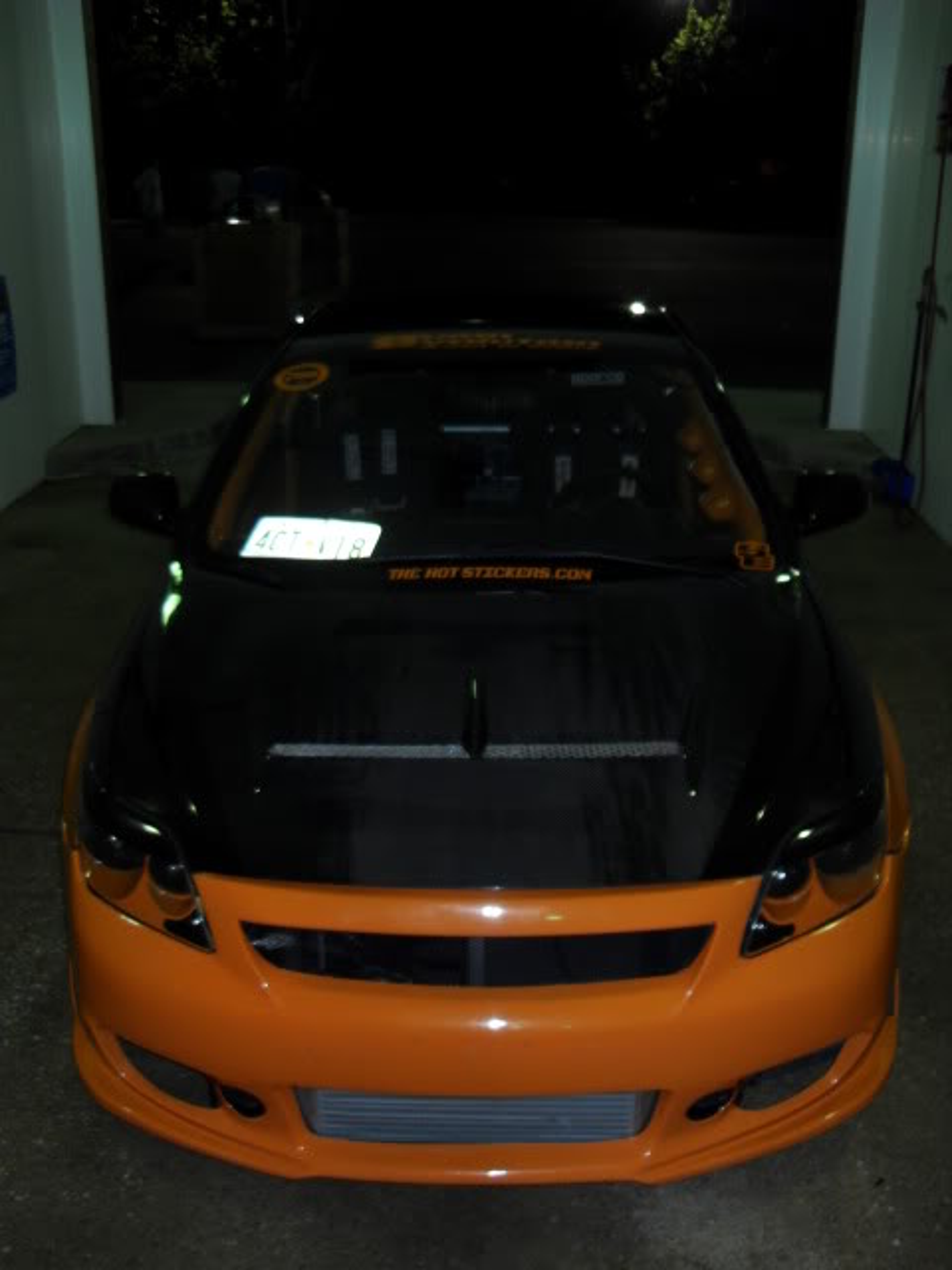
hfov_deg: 41.8
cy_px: 635
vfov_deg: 54.0
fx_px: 1247
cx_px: 476
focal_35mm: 34
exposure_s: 1/45
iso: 100
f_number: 2.8
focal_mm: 6.3
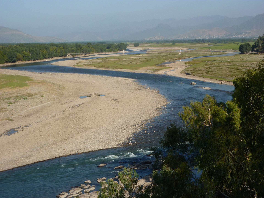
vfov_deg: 21.9
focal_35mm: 67
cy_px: 99
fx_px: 511
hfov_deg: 29.0
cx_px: 132
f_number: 5
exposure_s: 1/400
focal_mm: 11
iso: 80
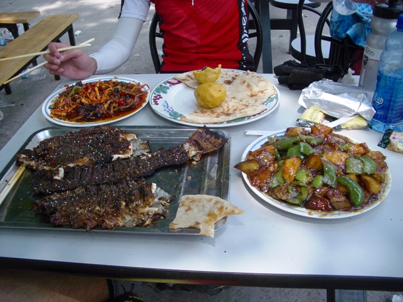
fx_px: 407
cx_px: 202
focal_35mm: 35
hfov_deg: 52.6
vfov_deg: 40.7
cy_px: 151
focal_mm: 5.8
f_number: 2.6
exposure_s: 1/320
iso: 50
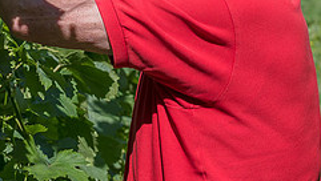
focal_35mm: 263
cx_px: 157
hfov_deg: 8.2
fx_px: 2240
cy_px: -111
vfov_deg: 4.6
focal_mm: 86
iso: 100
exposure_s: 1/200
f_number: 8
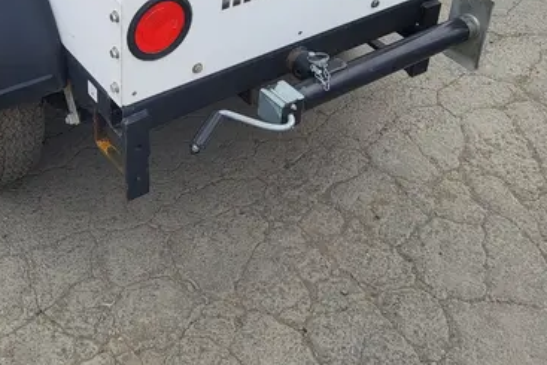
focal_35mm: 54
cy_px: -31
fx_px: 821
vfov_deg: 23.6
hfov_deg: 36.2
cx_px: 151
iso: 40
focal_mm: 5.4
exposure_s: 1/260
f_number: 1.8
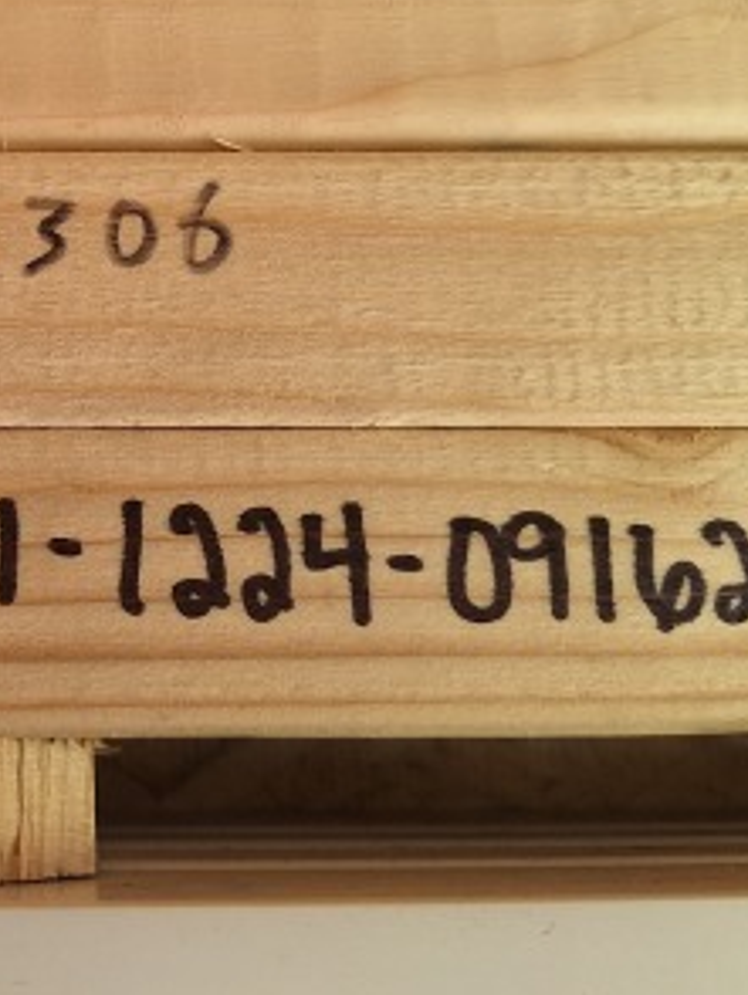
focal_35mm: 50
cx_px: 14
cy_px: 278
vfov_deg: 37.4
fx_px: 1438
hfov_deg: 27.6
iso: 40
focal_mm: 5.54
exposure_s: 1/152
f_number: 1.8
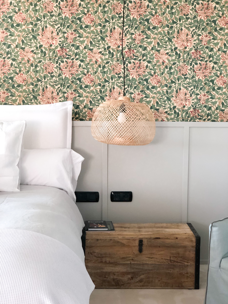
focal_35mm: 57
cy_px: 152
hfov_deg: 25.7
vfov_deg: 33.8
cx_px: 114
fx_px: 501
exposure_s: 1/30
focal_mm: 6.6
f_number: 2.8
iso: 125
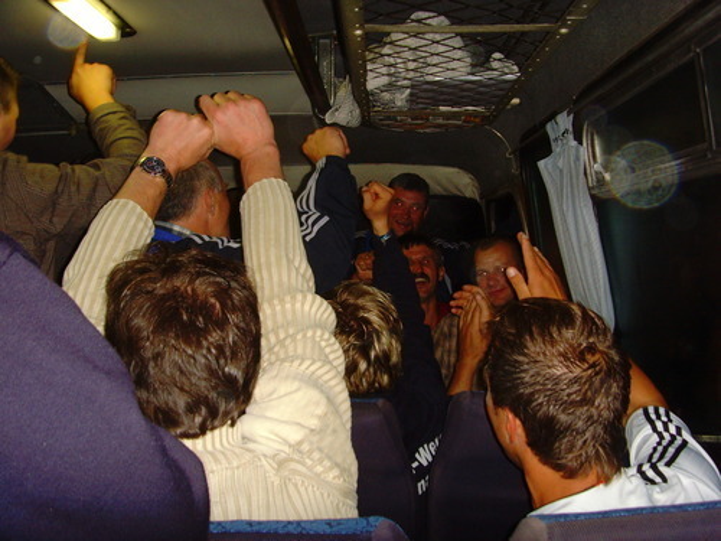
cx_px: 360
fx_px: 812
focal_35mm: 39
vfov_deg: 36.8
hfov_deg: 47.9
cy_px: 270
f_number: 3.5
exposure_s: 1/45
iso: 200
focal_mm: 6.6
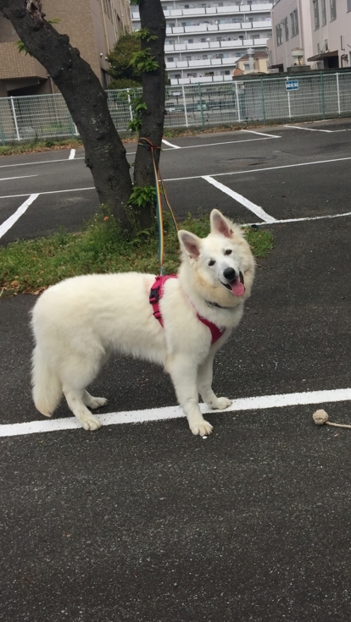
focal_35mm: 44
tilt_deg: -15.4
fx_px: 727
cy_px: 315
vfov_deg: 46.4
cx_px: 287
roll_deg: +3.4
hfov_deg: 26.6
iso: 32
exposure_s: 1/920
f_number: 2.2
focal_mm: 4.15
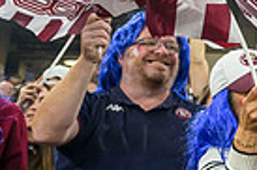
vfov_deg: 13.1
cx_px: 523
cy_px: -20
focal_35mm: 102
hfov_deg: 15.6
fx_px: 727
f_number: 3.2
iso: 3200
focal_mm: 24
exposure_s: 1/1250
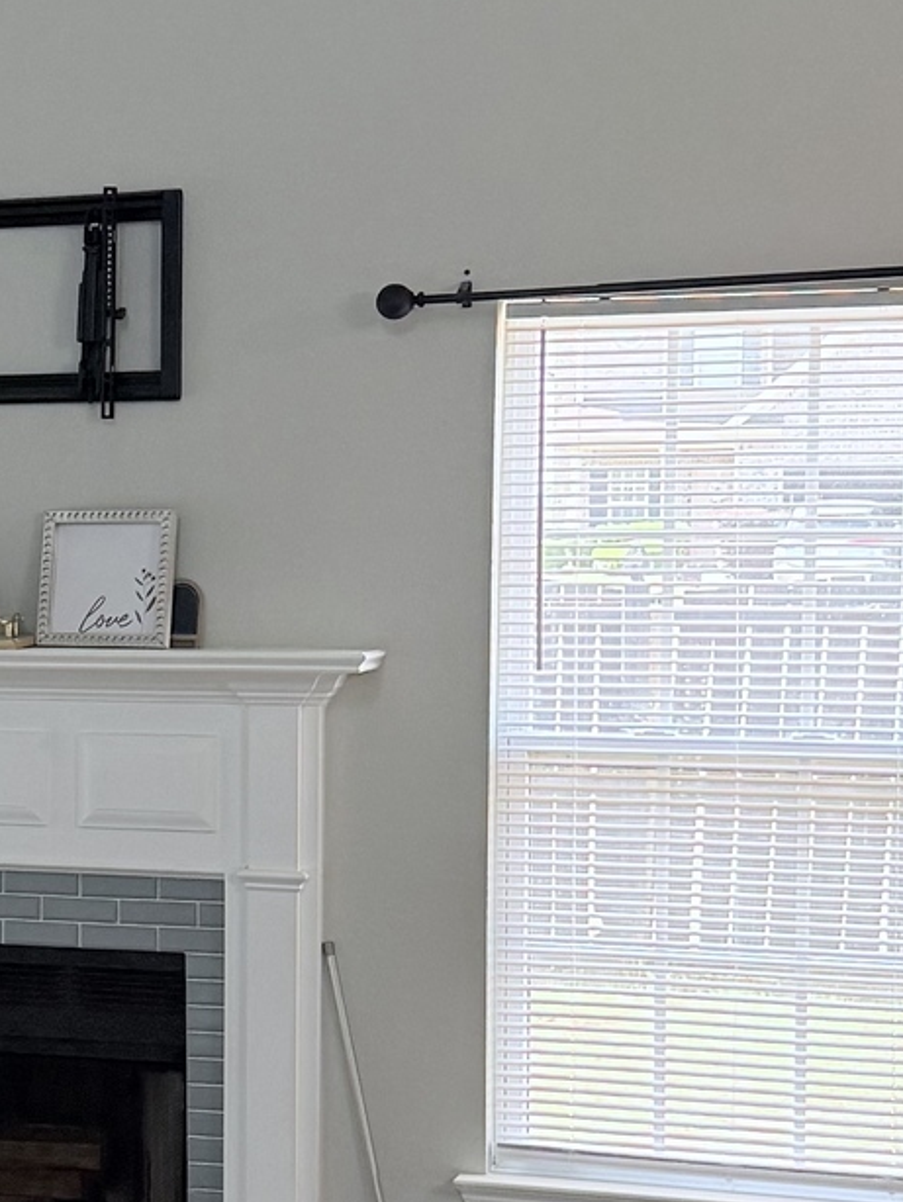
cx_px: -270
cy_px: 715
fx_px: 3128
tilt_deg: -1.4
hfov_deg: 15.6
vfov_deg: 21.7
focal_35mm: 90
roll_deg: +0.7
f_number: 1.78
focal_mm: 6.76
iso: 160
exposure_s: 1/121
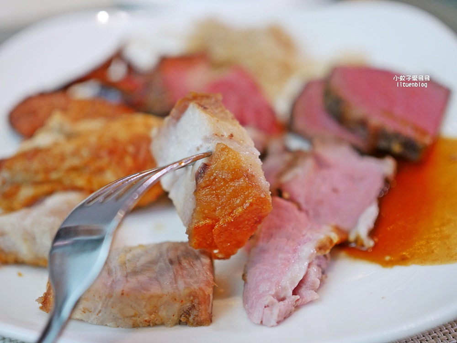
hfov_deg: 38.2
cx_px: 228
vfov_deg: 29.1
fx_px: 660
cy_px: 172
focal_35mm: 50
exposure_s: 1/60
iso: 400
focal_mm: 25
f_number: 1.8
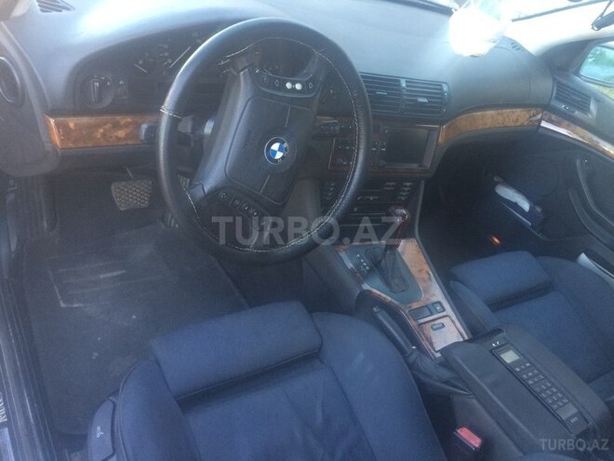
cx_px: 307
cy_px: 230
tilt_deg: -35.6
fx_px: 514
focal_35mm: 29
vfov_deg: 48.2
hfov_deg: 61.7
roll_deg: -21.4
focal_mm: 4.15
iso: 64
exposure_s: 1/33
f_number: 2.2
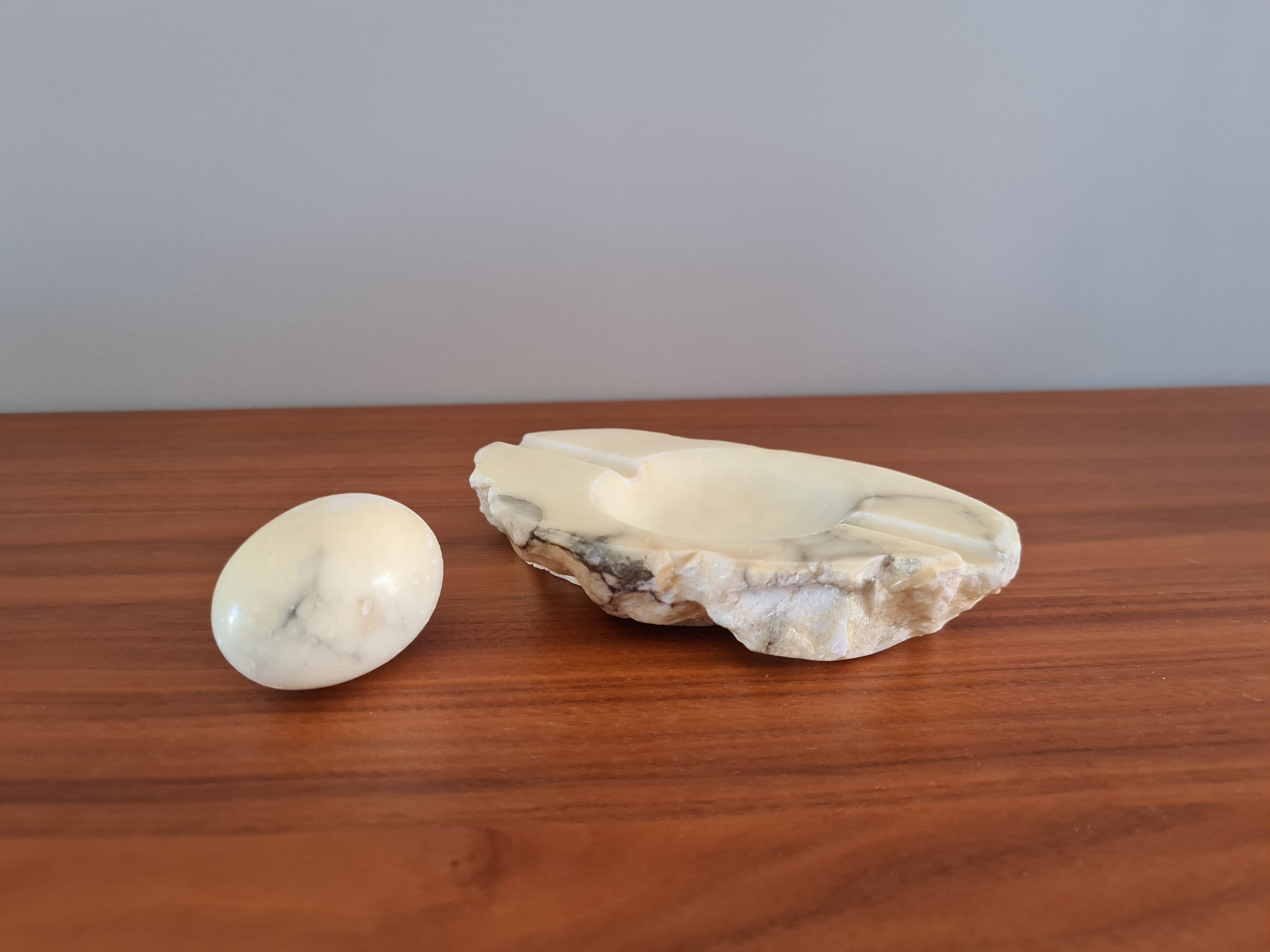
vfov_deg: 54.9
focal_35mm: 25
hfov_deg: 69.4
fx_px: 917
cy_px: 476
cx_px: 635
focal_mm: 7
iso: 250
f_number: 1.8
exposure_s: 1/100
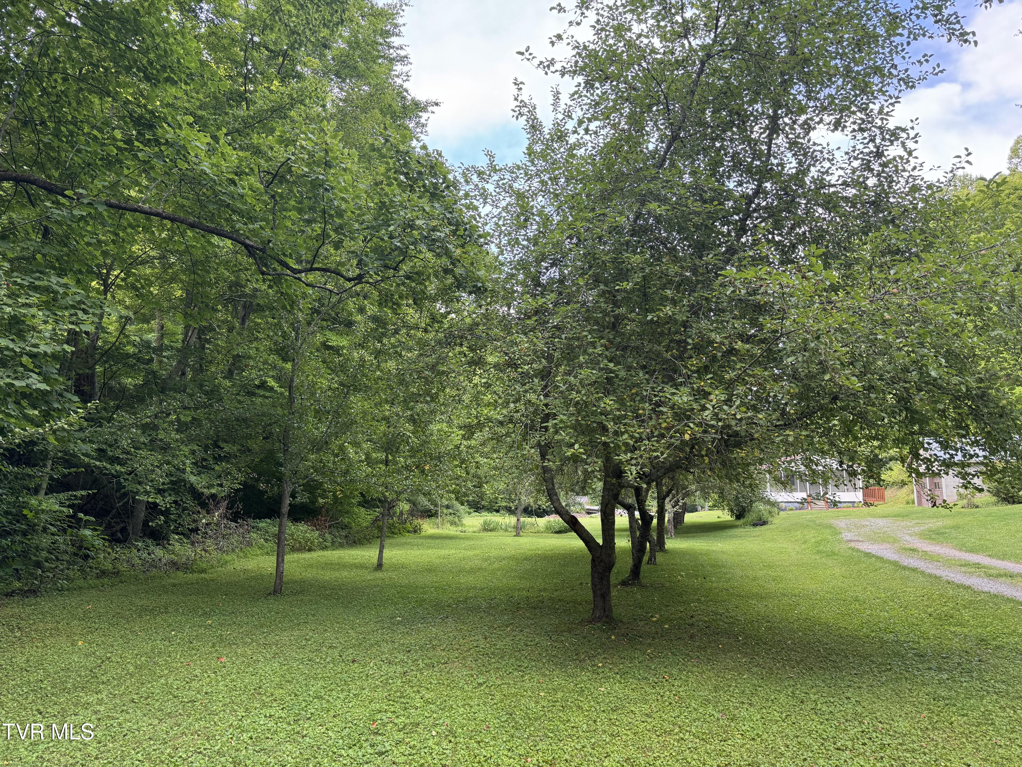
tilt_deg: +7.0
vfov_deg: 56.8
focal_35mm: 24
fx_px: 709
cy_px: 384
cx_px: 511
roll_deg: +0.4
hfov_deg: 71.6
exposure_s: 1/162
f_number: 1.78
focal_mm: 6.76
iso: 100
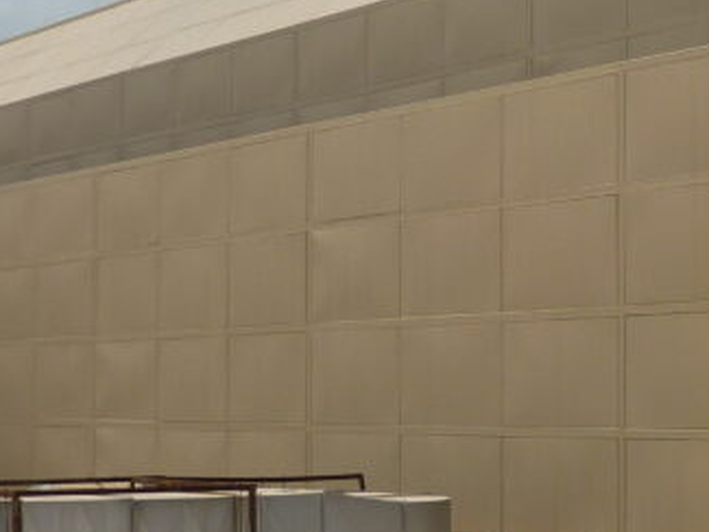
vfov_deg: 14.2
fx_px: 2131
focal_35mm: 104
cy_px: 251
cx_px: 515
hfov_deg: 18.8
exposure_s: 1/320
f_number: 8
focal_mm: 5.5
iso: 80
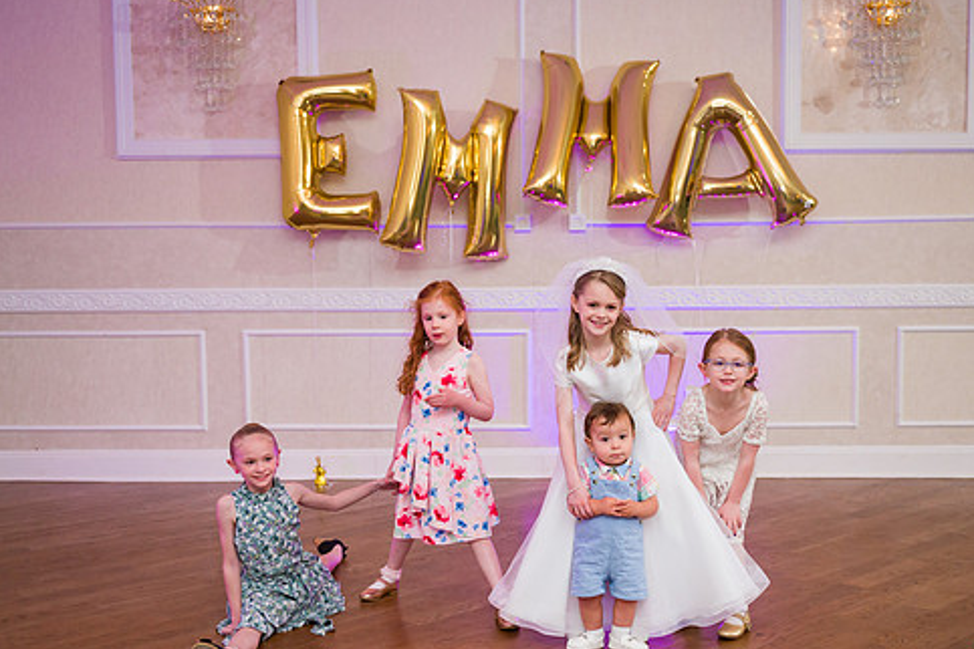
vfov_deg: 31.9
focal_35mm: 42
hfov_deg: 46.3
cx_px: 534
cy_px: 361
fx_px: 1136
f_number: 3.2
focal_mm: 35
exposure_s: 1/200
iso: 1250
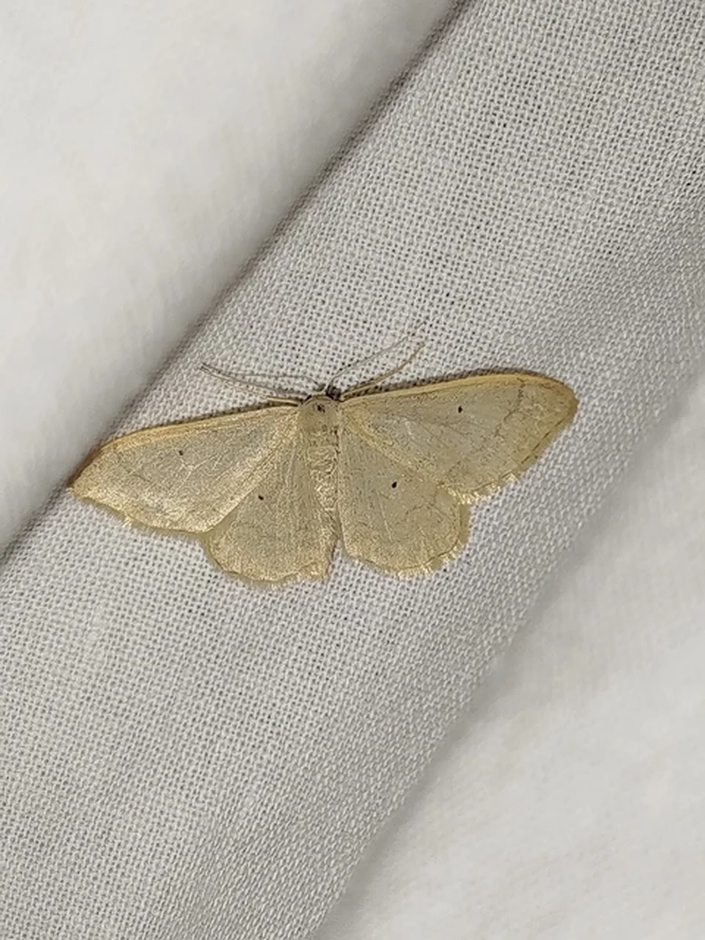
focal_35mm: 88
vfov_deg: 22.3
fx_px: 2390
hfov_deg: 16.8
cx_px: 352
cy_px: 470
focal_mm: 5.31
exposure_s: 1/50
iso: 80
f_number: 1.7
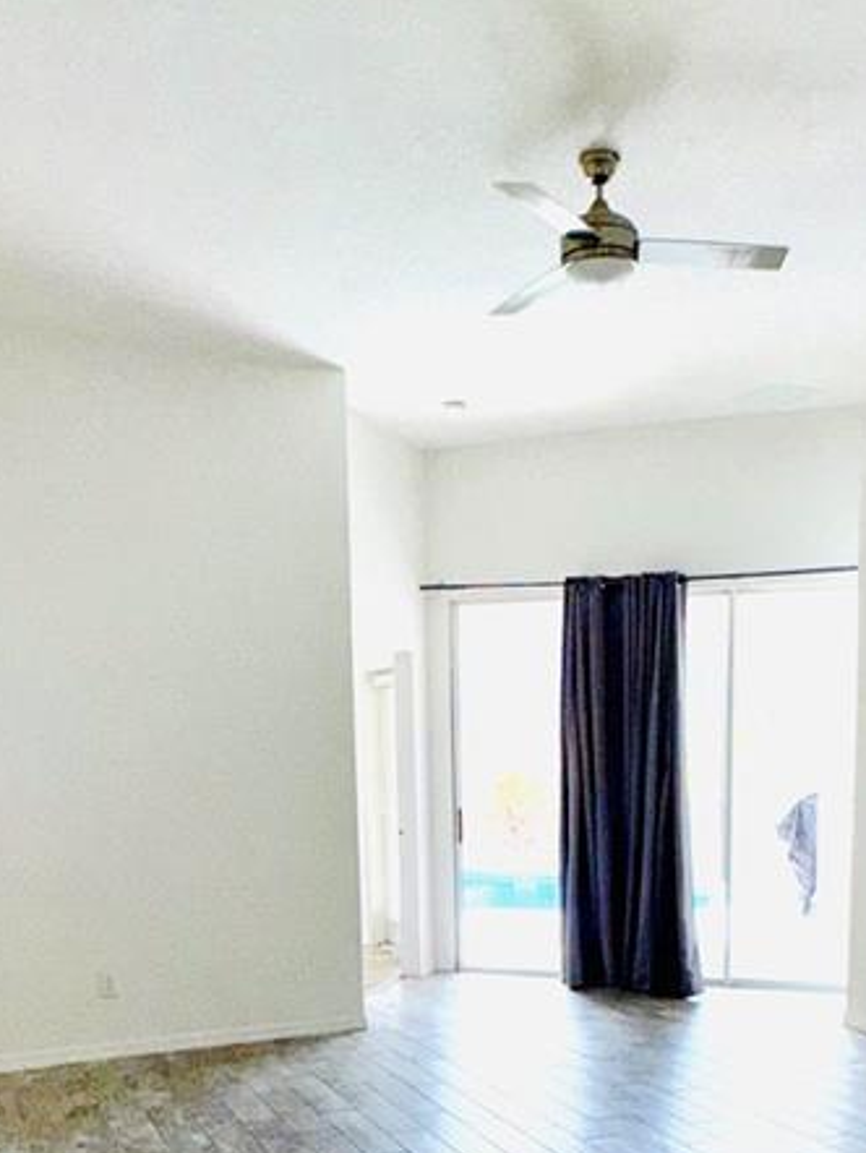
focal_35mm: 38
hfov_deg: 37.6
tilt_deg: -7.9
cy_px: 918
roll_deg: +0.5
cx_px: 530
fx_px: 1266
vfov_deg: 46.4
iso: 32
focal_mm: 2.22
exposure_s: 1/327
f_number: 2.2
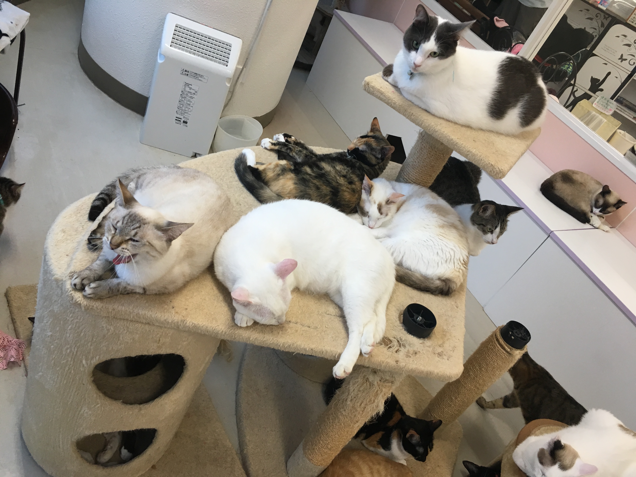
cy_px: 238
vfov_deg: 48.2
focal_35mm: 29
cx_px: 318
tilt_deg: -37.0
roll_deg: -28.4
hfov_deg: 61.7
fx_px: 533
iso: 40
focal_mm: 4.15
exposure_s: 1/30
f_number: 2.2
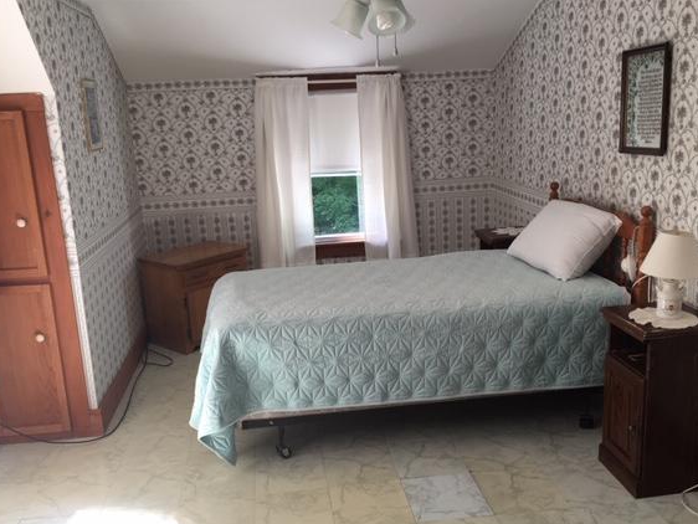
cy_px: 277
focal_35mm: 33
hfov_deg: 55.3
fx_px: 666
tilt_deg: -13.7
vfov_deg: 43.0
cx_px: 345
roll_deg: +2.9
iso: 25
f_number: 2.2
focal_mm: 4.15
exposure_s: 1/30
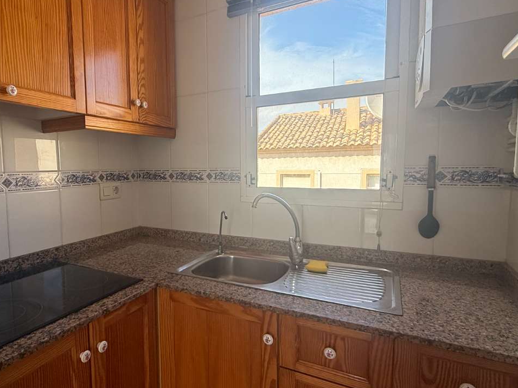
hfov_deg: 75.3
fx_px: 329
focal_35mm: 22
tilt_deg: -5.5
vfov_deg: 61.1
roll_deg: +1.2
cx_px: 200
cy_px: 195
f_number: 2.2
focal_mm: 2.22
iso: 64
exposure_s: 1/361
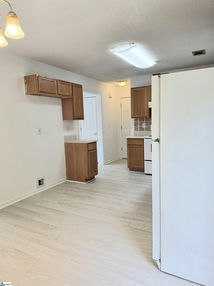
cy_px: 143
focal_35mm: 23
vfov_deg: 73.9
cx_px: 107
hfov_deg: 58.9
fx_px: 190
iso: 32
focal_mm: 6.5
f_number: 1.4
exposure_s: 1/120
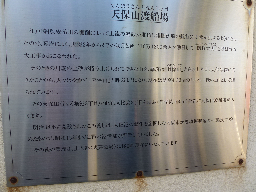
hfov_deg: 71.6
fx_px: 177
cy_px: 96
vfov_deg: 56.8
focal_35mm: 24
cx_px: 128
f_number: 4
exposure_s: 1/125
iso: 100
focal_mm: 4.3
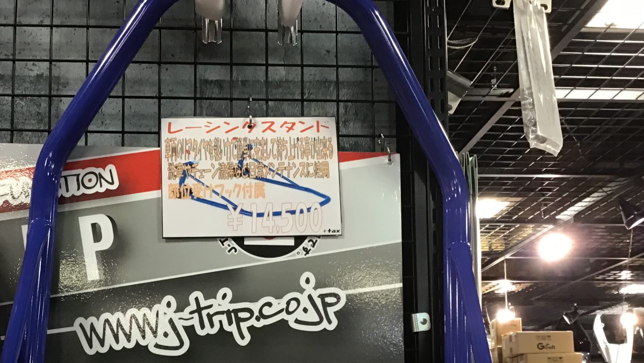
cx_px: 239
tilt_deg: +8.6
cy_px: 314
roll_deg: +0.2
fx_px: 837
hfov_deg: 41.8
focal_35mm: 49
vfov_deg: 23.9
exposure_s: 1/30
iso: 100
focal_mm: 3.3
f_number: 2.4
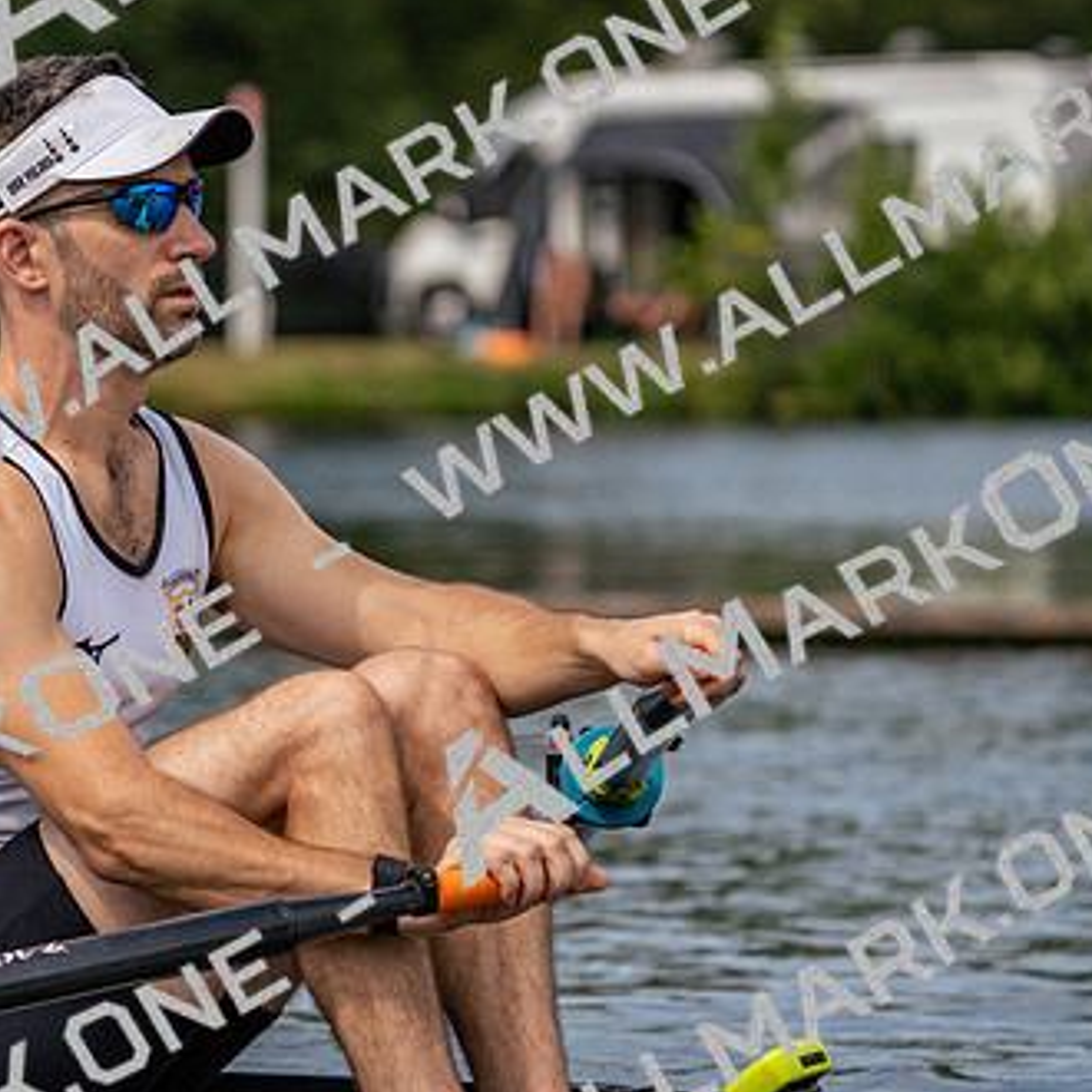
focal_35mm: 299
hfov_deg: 5.9
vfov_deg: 5.9
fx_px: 10671
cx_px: 162
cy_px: 574
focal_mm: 200
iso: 320
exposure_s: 1/1600
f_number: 5.6
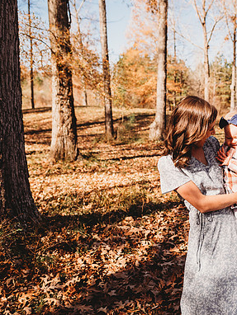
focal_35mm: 35
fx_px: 319
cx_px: 225
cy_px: 156
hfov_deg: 37.3
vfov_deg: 52.6
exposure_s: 1/1600
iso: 100
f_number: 2.8
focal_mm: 24
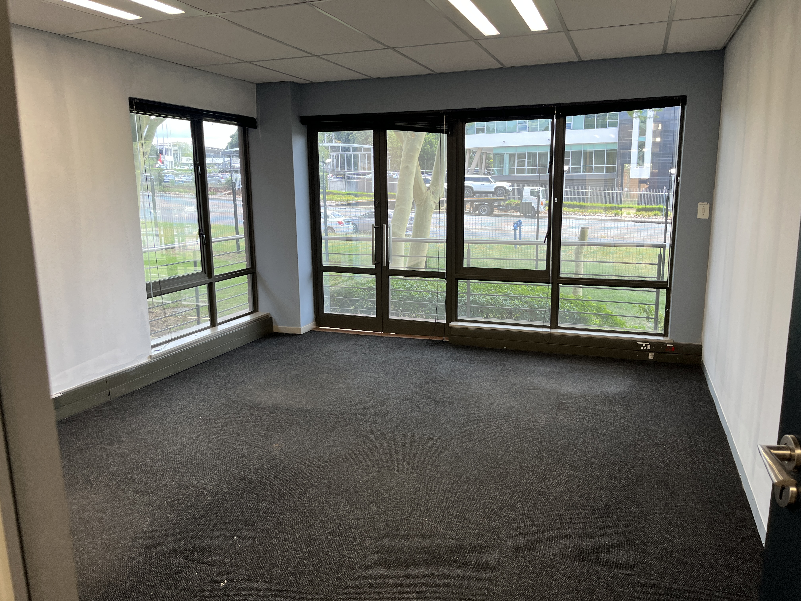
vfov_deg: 53.1
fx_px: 602
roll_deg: -0.4
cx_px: 400
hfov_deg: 67.3
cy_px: 300
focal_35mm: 26
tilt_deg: -10.7
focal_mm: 5.1
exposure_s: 1/100
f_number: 1.6
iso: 80
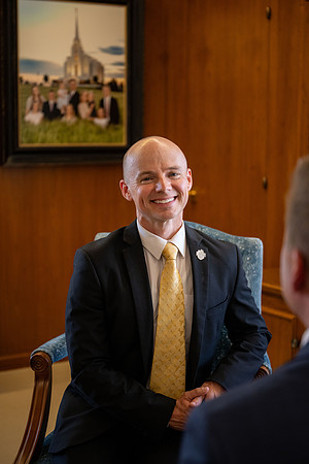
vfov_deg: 32.9
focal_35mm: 61
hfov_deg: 22.3
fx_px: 785
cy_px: 232
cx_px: 154
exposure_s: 1/320
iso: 1250
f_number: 2.8
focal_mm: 61
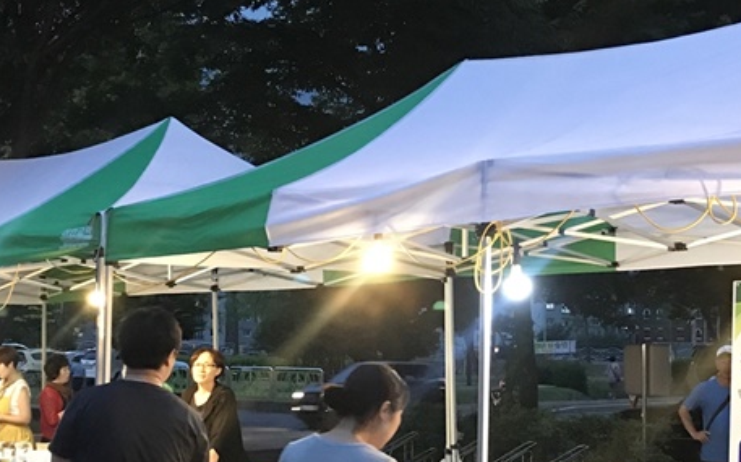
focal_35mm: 65
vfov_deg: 19.9
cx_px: 433
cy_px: 284
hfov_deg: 31.5
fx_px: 1312
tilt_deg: +3.3
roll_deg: -0.6
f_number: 1.8
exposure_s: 1/11
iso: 100
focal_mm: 3.99
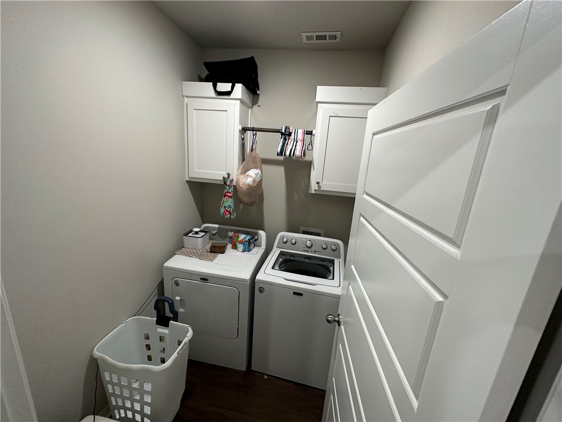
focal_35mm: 14
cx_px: 281
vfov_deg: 85.7
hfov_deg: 102.1
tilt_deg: -13.1
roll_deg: -4.3
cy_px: 211
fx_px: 227
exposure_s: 1/60
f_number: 2.2
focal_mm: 2.22
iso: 160
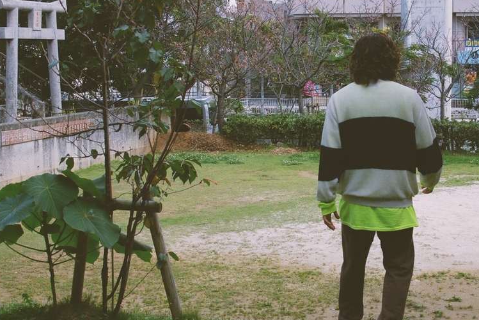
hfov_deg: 28.1
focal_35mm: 72
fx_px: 954
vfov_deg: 19.0
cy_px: 163
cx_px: 298
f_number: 11
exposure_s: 1/500
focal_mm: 35
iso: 800
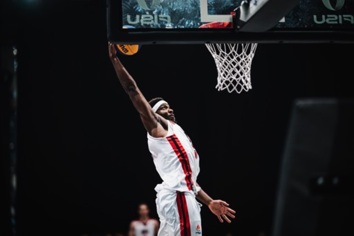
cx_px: 177
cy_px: 118
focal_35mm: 85
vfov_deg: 16.1
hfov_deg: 23.9
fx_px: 836
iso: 800
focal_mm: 85
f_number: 1.3
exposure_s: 1/1250
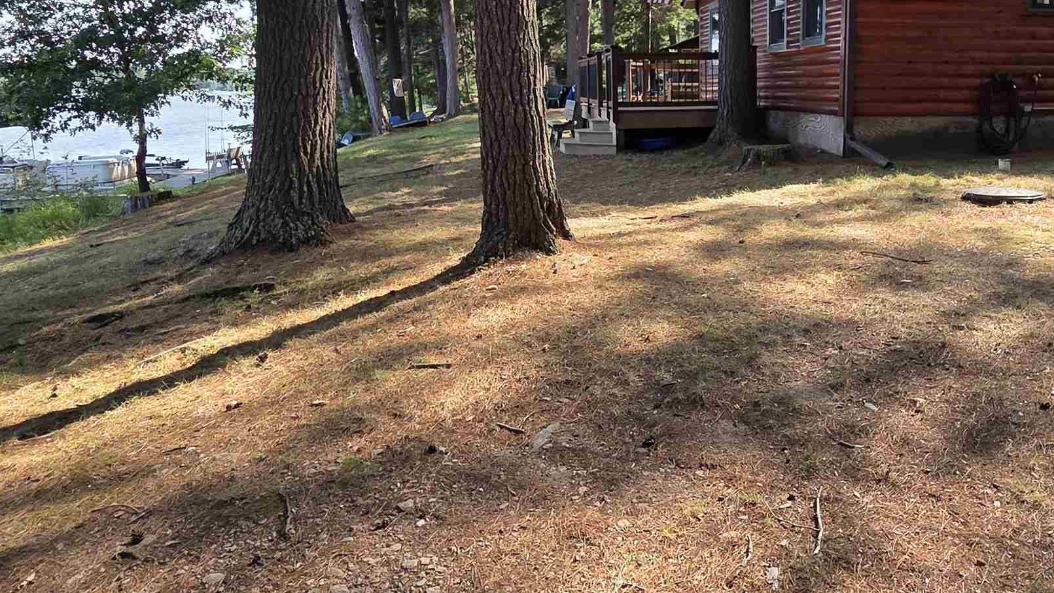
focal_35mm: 27
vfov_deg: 41.8
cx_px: 686
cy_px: 159
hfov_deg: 68.3
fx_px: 755
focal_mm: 2.2
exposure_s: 1/466
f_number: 2.2
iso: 50
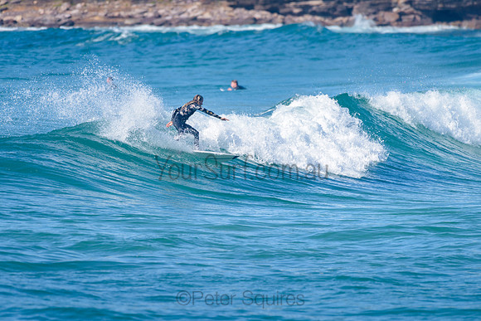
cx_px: 213
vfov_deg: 2.2
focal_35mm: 613
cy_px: 134
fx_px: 8189
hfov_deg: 3.4
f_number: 5.6
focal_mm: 500
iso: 180
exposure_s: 1/2000
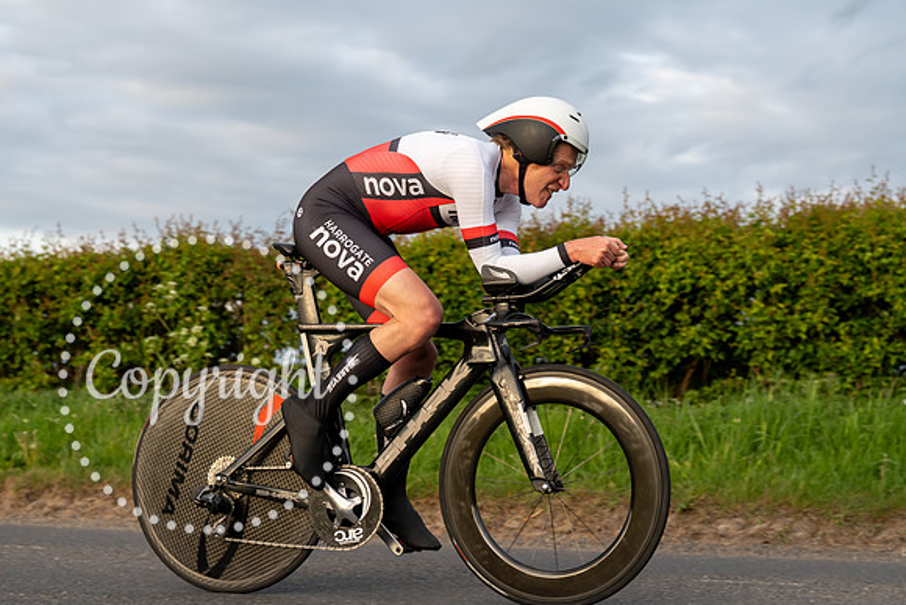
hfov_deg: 28.8
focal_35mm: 70
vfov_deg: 19.5
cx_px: 453
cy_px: 302
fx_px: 1762
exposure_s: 1/1000
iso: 500
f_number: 4
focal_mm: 70
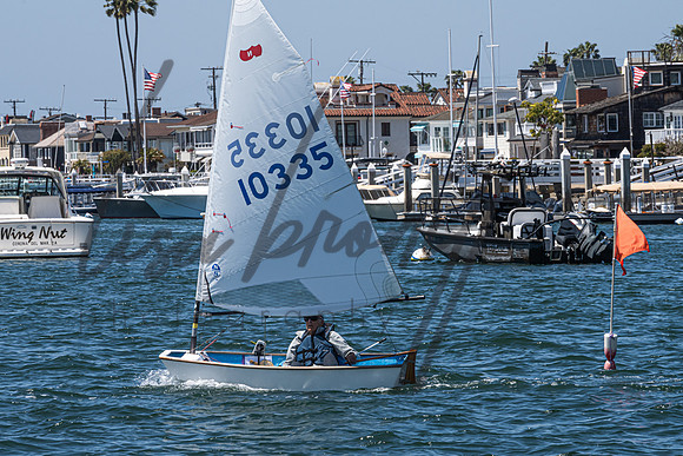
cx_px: 331
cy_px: 236
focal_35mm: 269
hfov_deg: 7.7
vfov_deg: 5.1
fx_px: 5103
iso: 250
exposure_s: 1/250
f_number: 18
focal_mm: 200
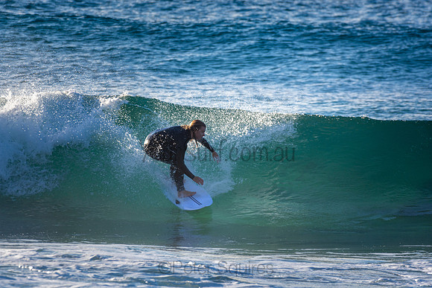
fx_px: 9002
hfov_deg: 2.7
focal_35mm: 750
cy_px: 144
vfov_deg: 1.8
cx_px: 216
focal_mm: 500
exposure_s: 1/640
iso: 180
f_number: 5.6
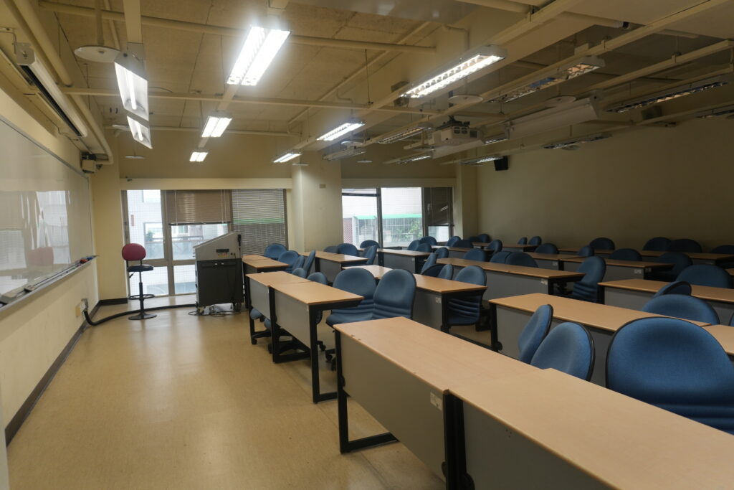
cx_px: 367
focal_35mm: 24
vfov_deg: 53.1
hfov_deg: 73.7
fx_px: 489
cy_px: 245
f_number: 4
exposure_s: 1/160
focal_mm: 16
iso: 400
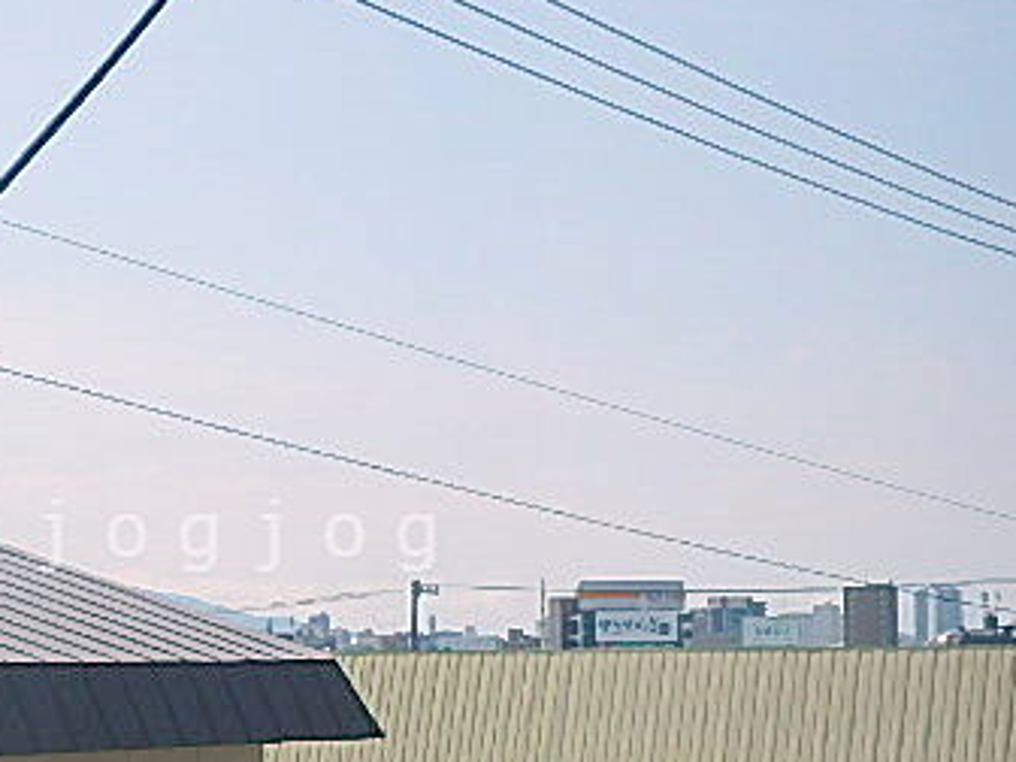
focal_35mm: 101
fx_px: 2964
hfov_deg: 19.3
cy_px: 535
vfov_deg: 14.6
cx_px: 245
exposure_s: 1/800
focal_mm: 9.4
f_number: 5.2
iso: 125
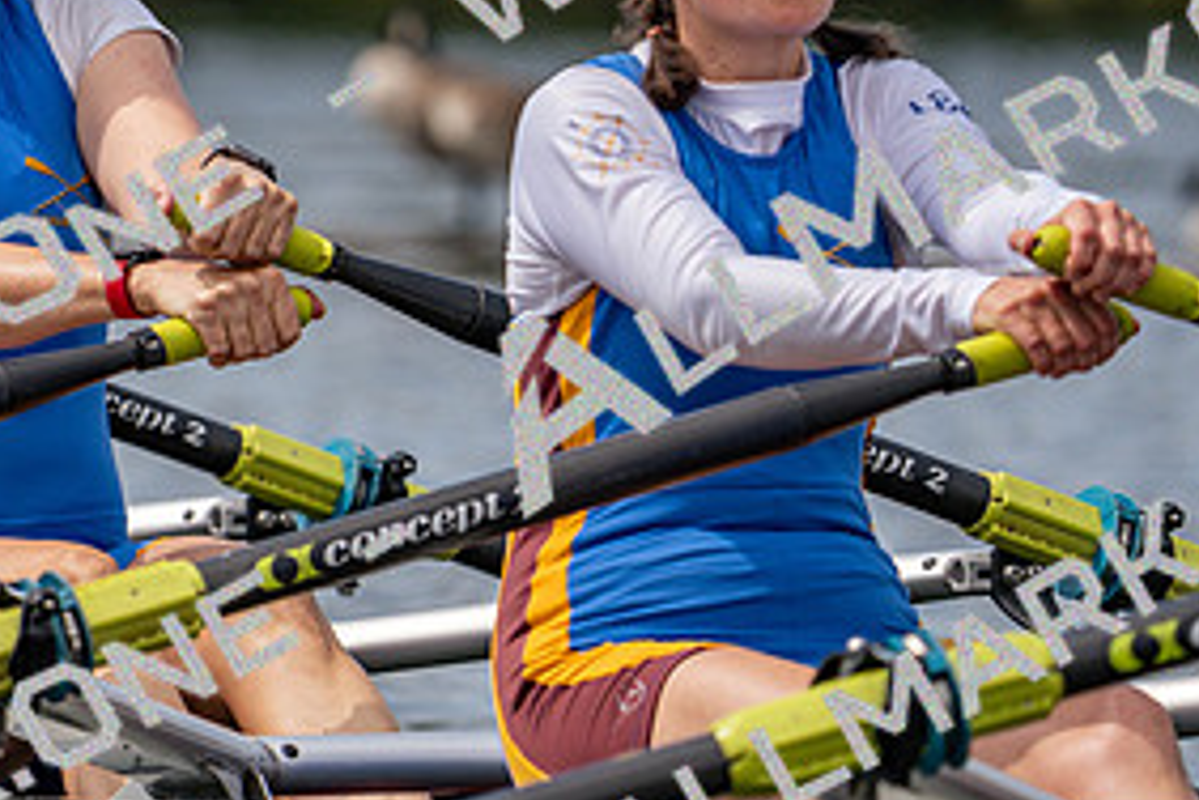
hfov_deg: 3.0
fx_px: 22912
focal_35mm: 688
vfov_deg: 2.0
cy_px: 113
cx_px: 136
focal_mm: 335
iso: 250
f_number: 6.3
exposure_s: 1/1600
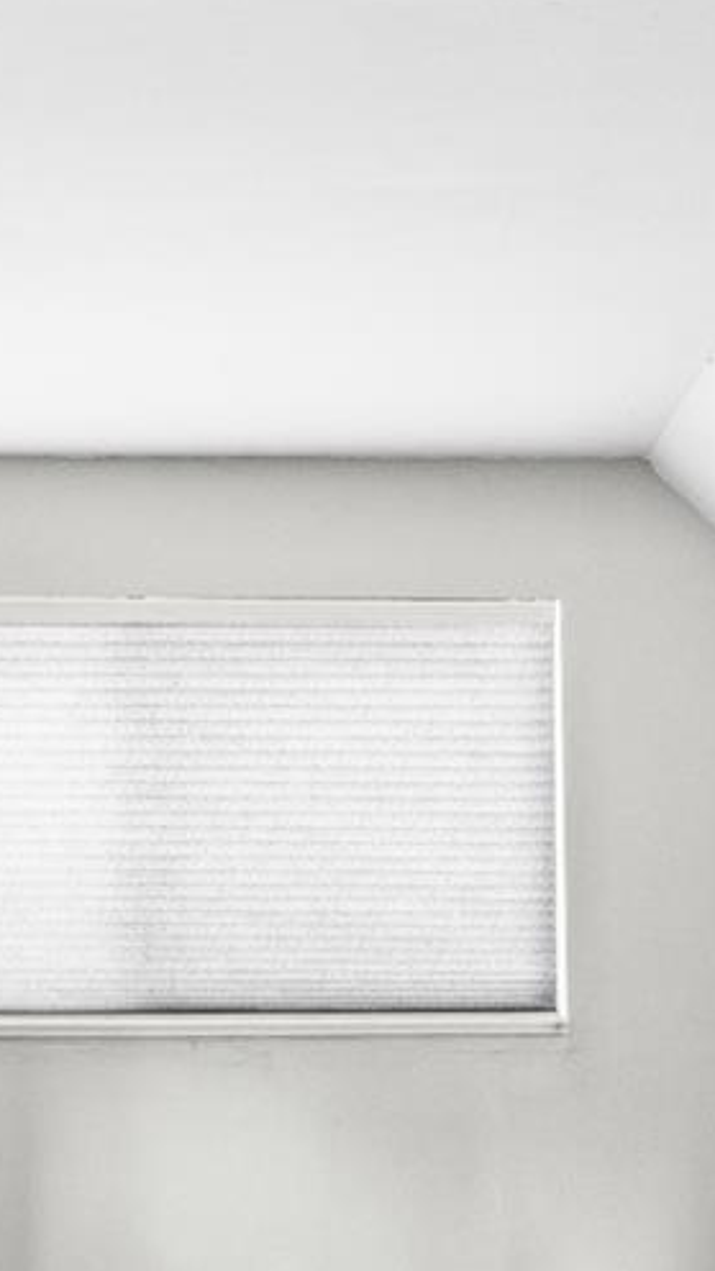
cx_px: 44
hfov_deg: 21.0
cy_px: 1104
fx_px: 1877
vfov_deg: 35.5
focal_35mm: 56
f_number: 4.5
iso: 6400
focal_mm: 16.5
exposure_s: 1/3
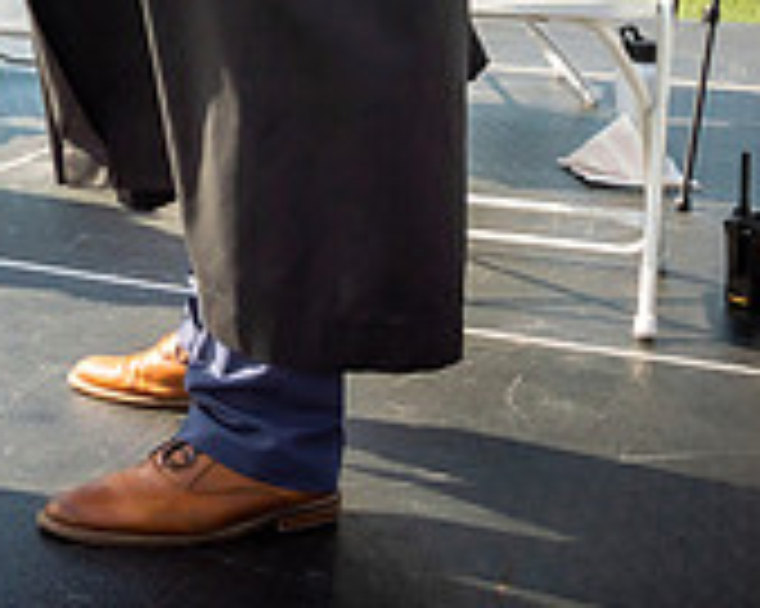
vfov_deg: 14.5
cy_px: -396
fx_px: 2158
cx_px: -236
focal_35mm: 96
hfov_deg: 18.5
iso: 200
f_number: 7.1
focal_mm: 17
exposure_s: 1/800
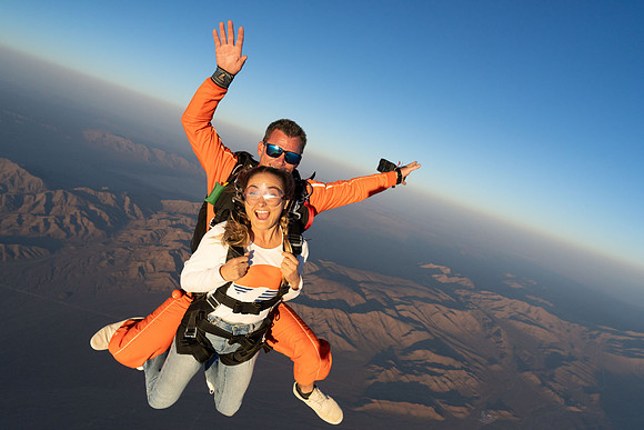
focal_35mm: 24
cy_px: 215
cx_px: 322
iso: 1250
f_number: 8
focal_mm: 24
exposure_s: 1/2000
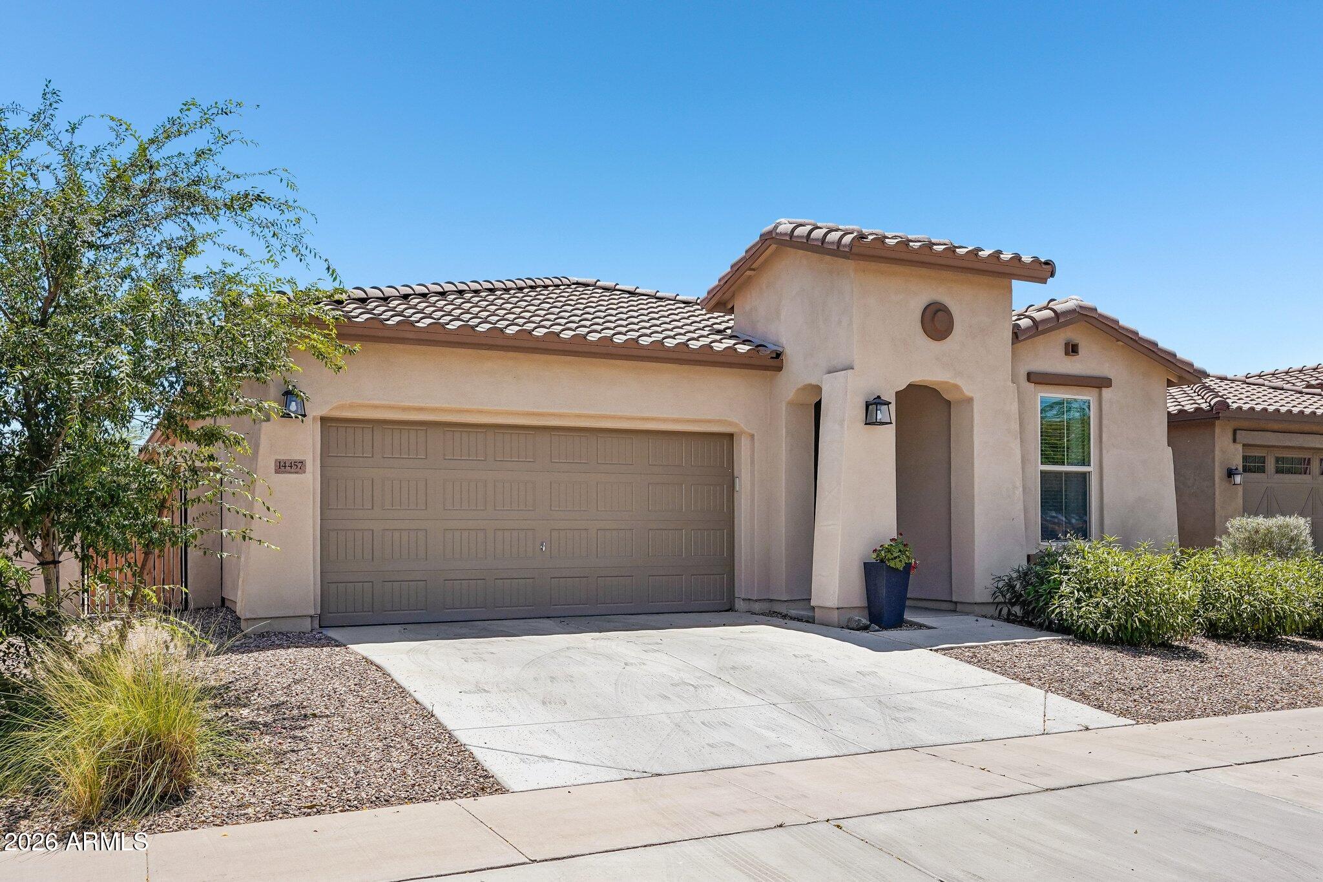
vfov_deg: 44.3
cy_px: 441
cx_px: 662
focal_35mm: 30
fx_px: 1084
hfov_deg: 62.8
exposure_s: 1/1000
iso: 400
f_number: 8
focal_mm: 29.5
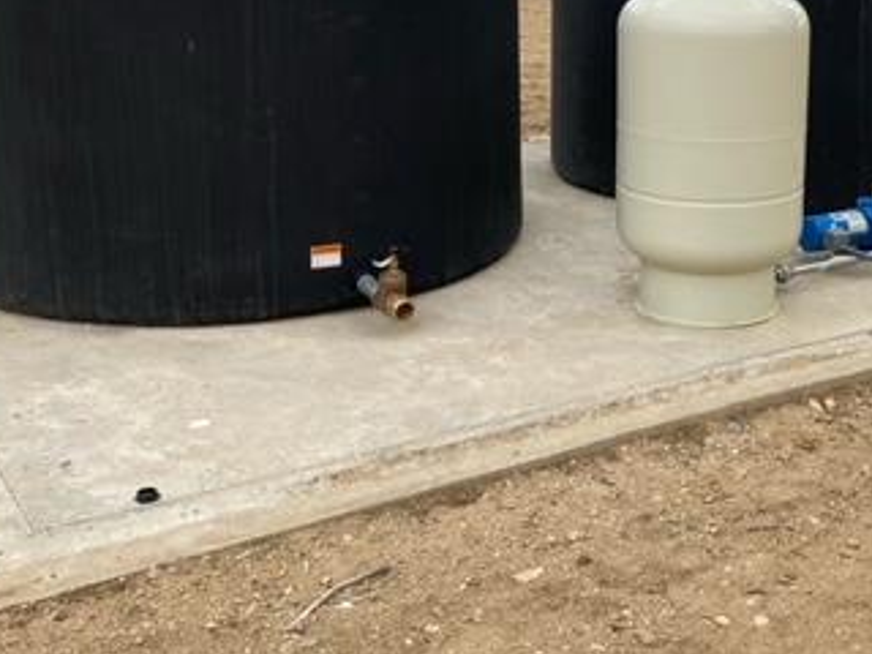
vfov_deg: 27.5
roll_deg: -0.3
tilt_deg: -10.9
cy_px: 142
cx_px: 659
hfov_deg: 35.9
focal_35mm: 52
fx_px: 1310
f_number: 1.8
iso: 32
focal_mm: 4.25
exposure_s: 1/2028
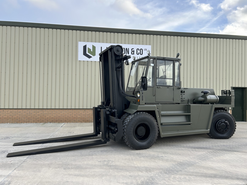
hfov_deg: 67.3
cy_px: 92
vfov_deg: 53.1
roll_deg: -0.8
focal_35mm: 26
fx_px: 186
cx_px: 124
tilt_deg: +1.1
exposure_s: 1/1100
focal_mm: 5.7
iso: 50
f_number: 1.5
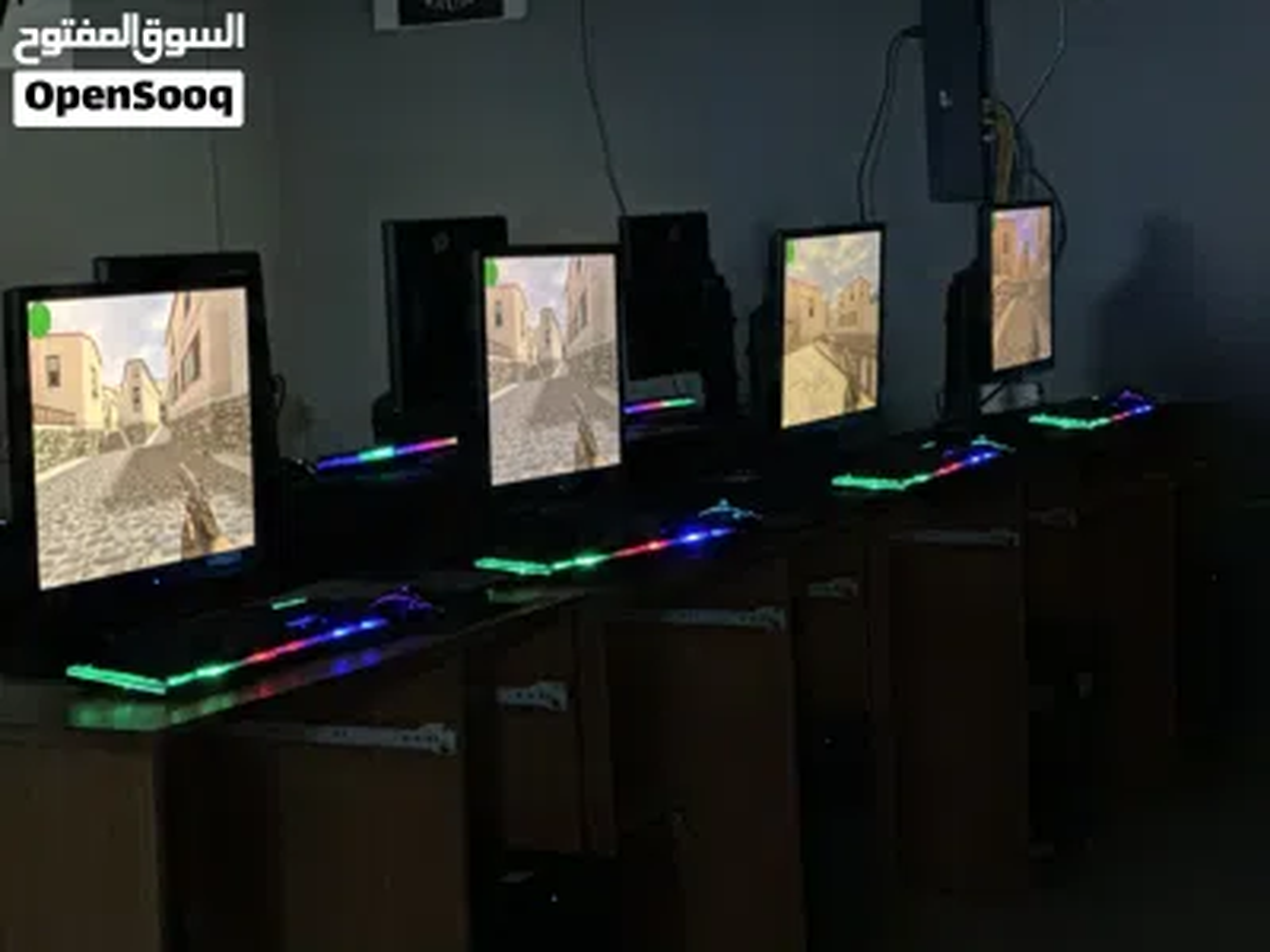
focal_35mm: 77
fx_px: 2825
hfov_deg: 25.3
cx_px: 635
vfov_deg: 19.1
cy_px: 476
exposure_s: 1/14
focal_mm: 9
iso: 1250
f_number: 2.8
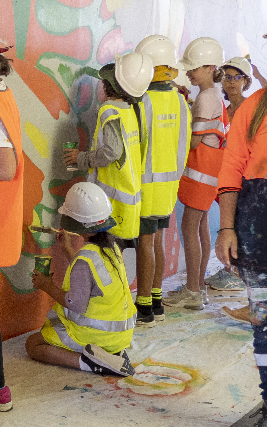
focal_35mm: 89
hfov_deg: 13.9
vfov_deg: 23.2
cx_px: -111
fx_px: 1037
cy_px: 288
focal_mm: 14
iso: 400
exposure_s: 1/60
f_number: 4
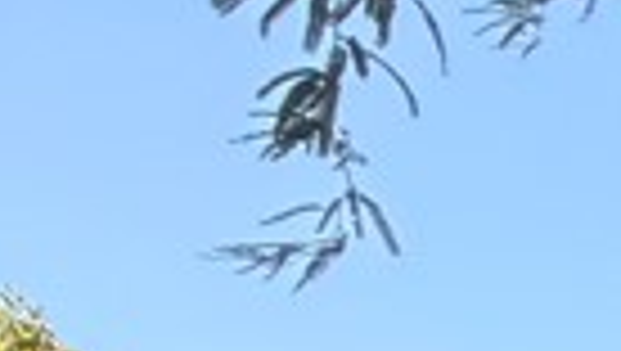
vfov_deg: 8.4
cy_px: 1174
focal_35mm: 113
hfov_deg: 9.3
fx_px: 1863
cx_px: 2228
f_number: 2.2
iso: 50
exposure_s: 1/393
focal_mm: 2.22
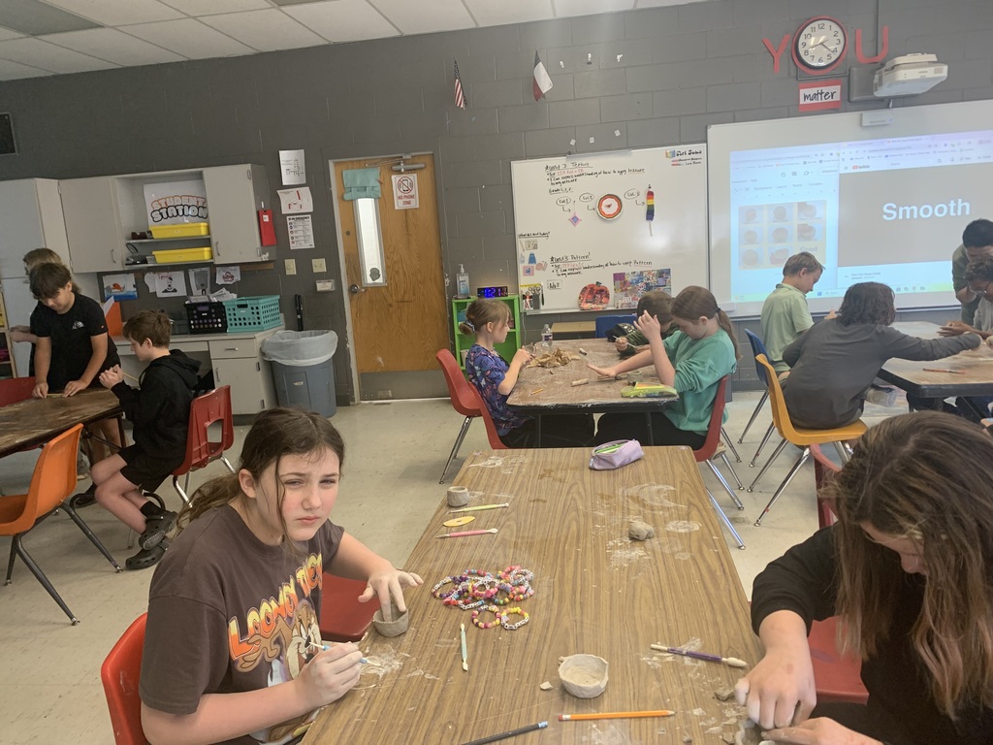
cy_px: 372
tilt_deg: -9.8
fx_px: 746
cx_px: 496
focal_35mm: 26
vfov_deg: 53.1
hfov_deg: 67.3
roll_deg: +5.2
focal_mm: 4.25
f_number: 1.8
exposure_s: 1/60
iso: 100
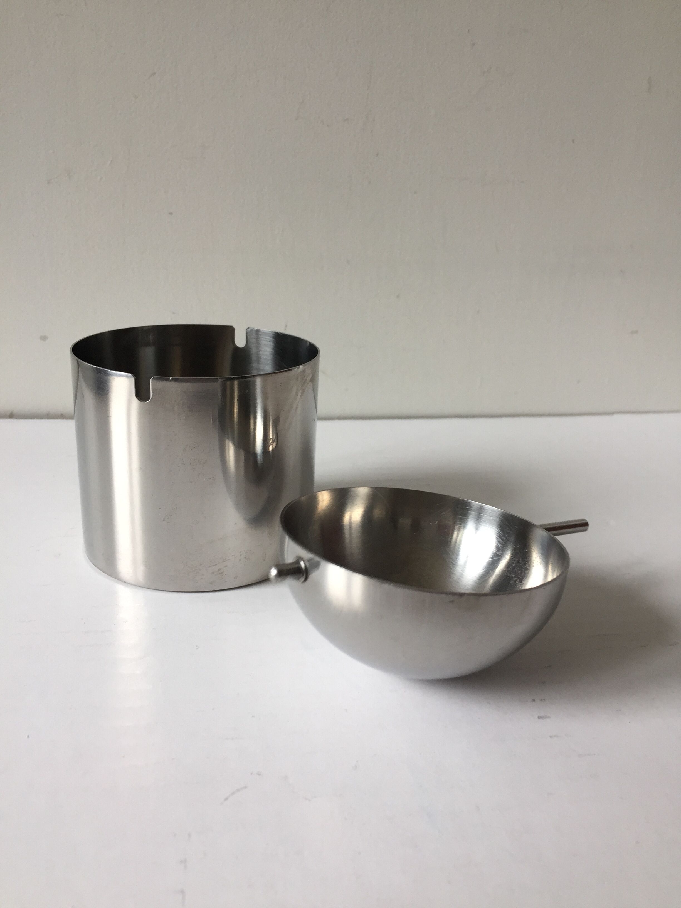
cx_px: 340
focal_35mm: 29
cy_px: 454
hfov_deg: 48.2
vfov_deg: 61.7
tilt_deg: -20.7
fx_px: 761
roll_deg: -1.4
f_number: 2.2
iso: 50
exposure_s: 1/100
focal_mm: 4.15
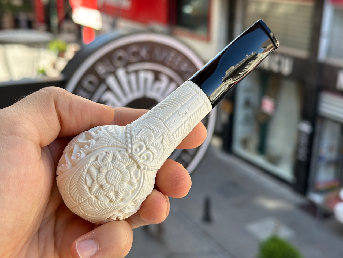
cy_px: 129
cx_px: 172
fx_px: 476
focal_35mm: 48
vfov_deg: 30.3
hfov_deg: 39.7
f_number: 1.78
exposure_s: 1/491
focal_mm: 6.86
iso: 64
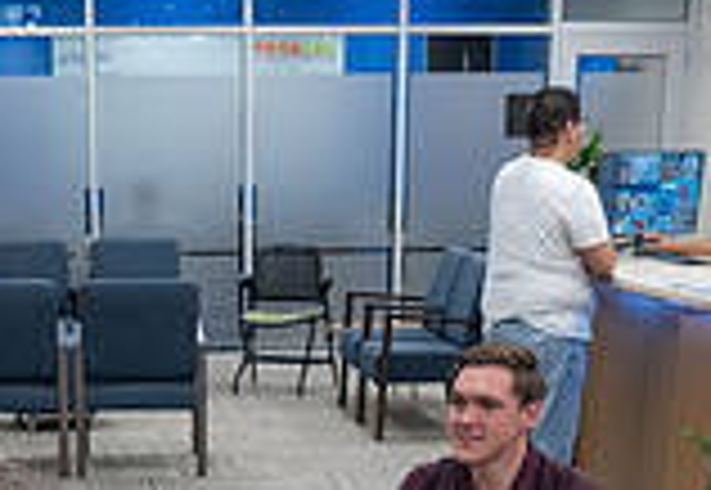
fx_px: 1797
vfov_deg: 14.1
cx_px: 229
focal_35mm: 90
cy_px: 832
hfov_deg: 22.3
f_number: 4
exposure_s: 1/250
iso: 1250
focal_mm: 24
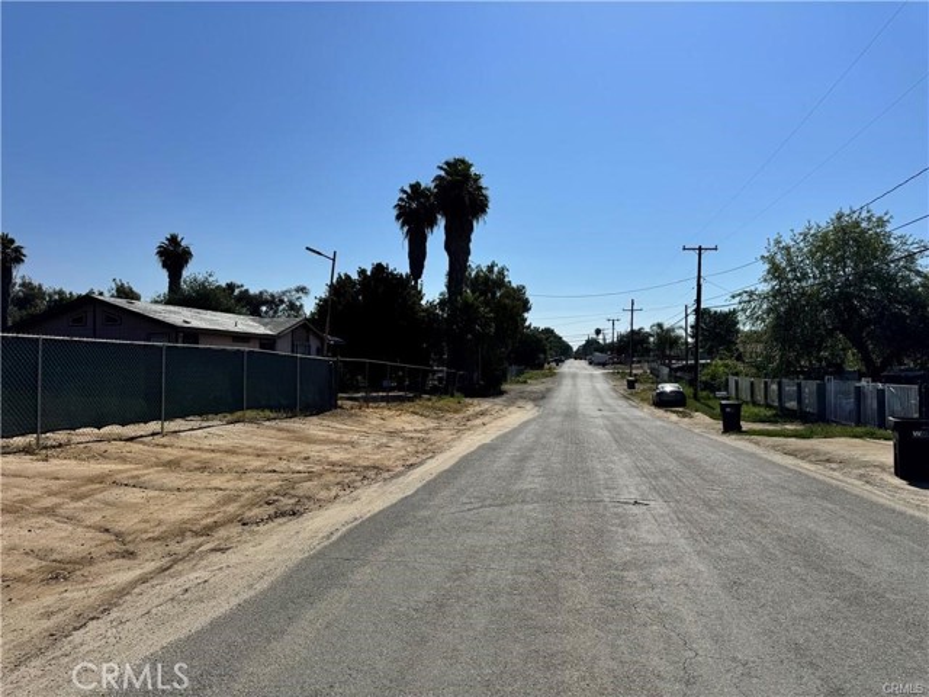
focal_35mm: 24
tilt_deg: +0.9
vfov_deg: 56.8
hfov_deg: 71.6
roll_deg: +0.4
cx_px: 464
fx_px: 644
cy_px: 348
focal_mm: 6.76
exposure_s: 1/12346
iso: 80
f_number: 1.78
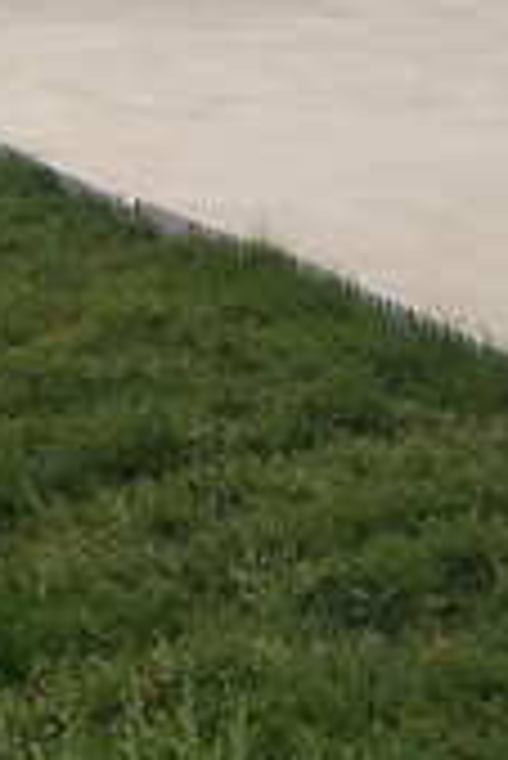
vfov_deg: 14.8
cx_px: 180
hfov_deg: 10.6
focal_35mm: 129
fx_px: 2725
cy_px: -349
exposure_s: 1/2864
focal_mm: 3.95
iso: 50
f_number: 1.8
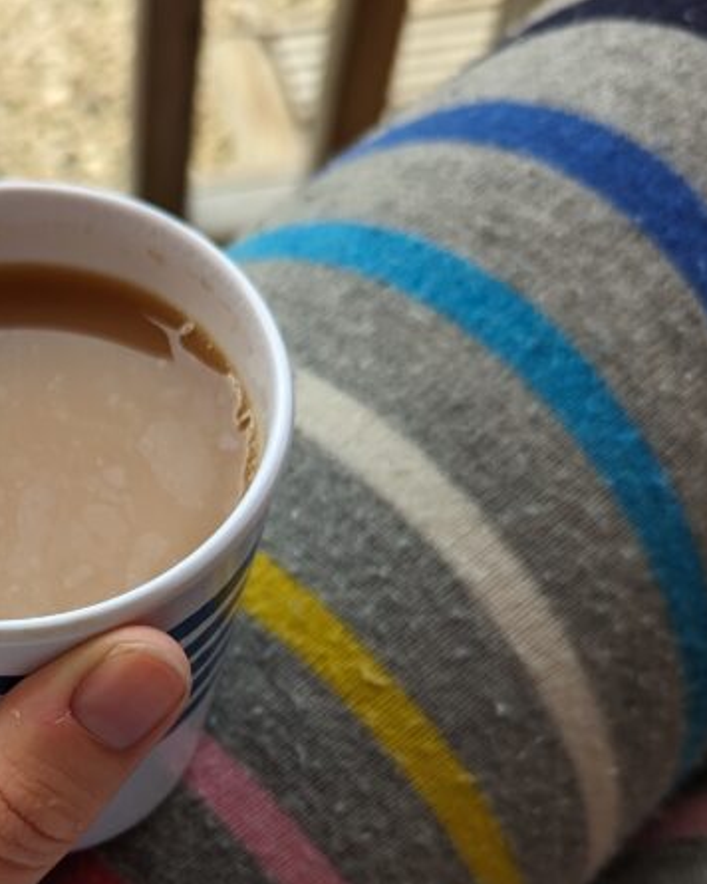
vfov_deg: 33.6
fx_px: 1412
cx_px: 59
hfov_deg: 27.0
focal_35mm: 54
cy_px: 727
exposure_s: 1/174
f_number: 1.85
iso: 58
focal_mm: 6.81
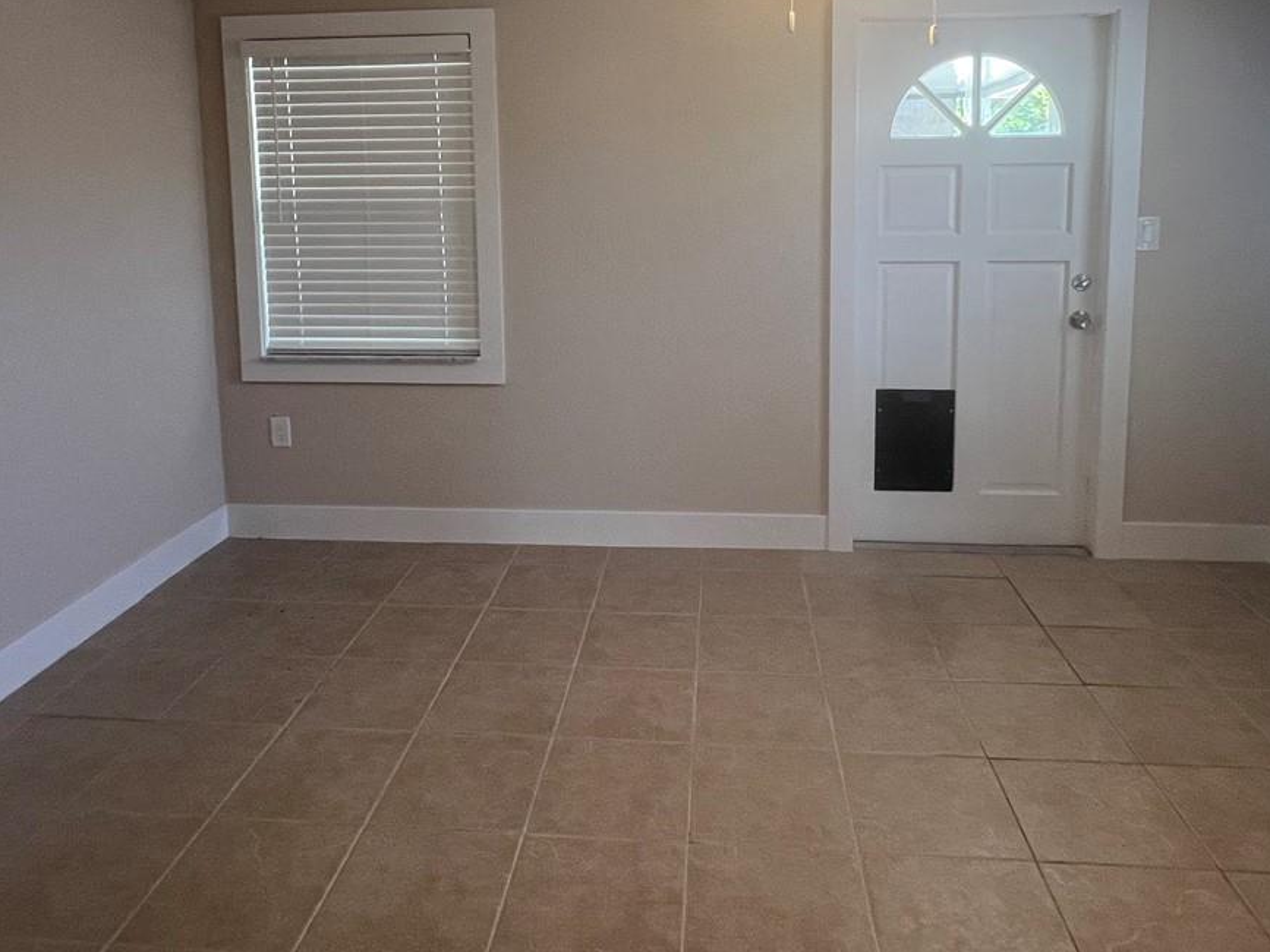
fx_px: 880
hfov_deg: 71.6
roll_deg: +0.9
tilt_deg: -5.6
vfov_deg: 55.1
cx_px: 630
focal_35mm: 24
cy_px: 284
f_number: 1.8
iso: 160
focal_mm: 1.57
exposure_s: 1/60
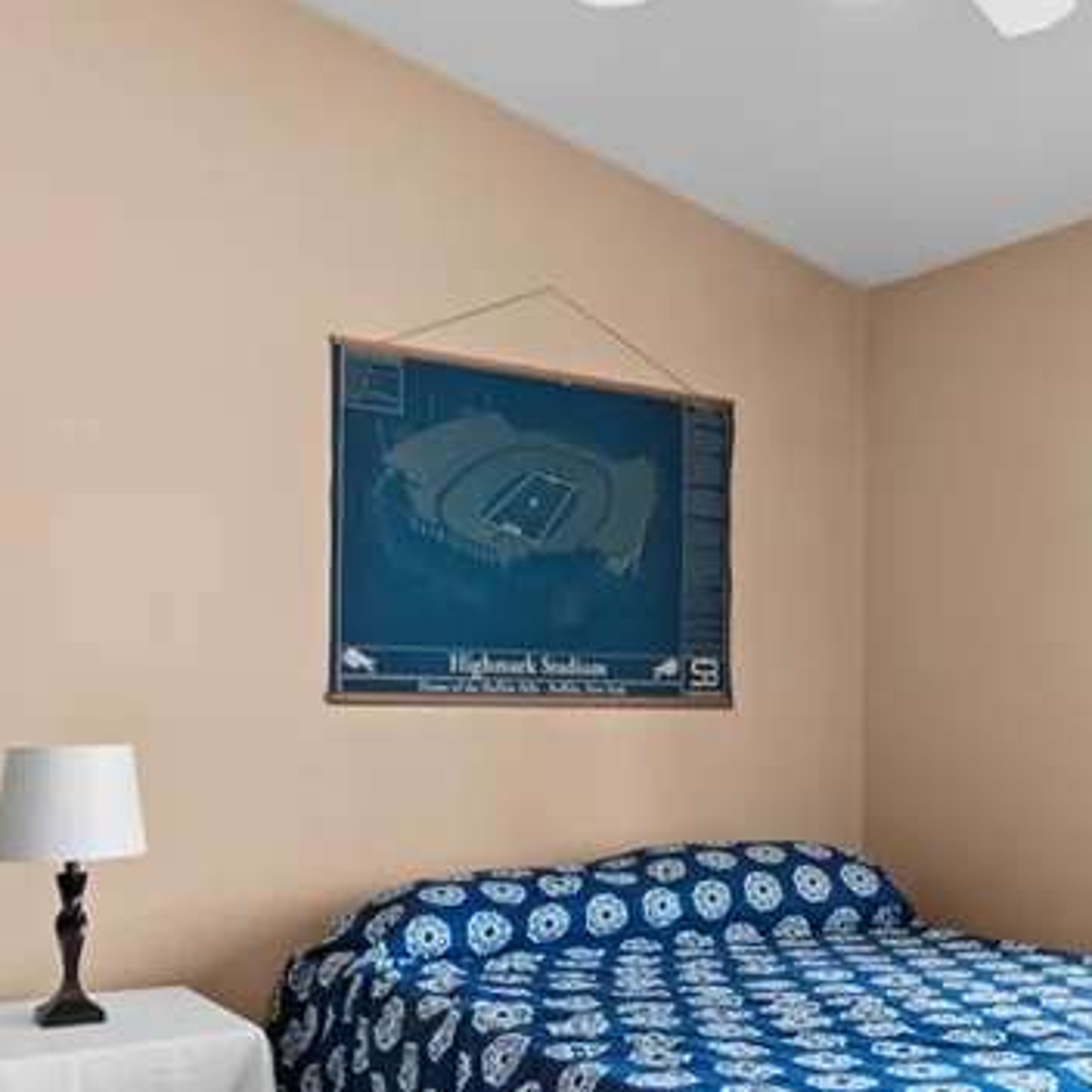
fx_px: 1499
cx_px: 794
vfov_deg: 39.6
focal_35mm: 42
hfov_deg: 39.2
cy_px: 709
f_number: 8
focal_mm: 17
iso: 400
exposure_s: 1/40
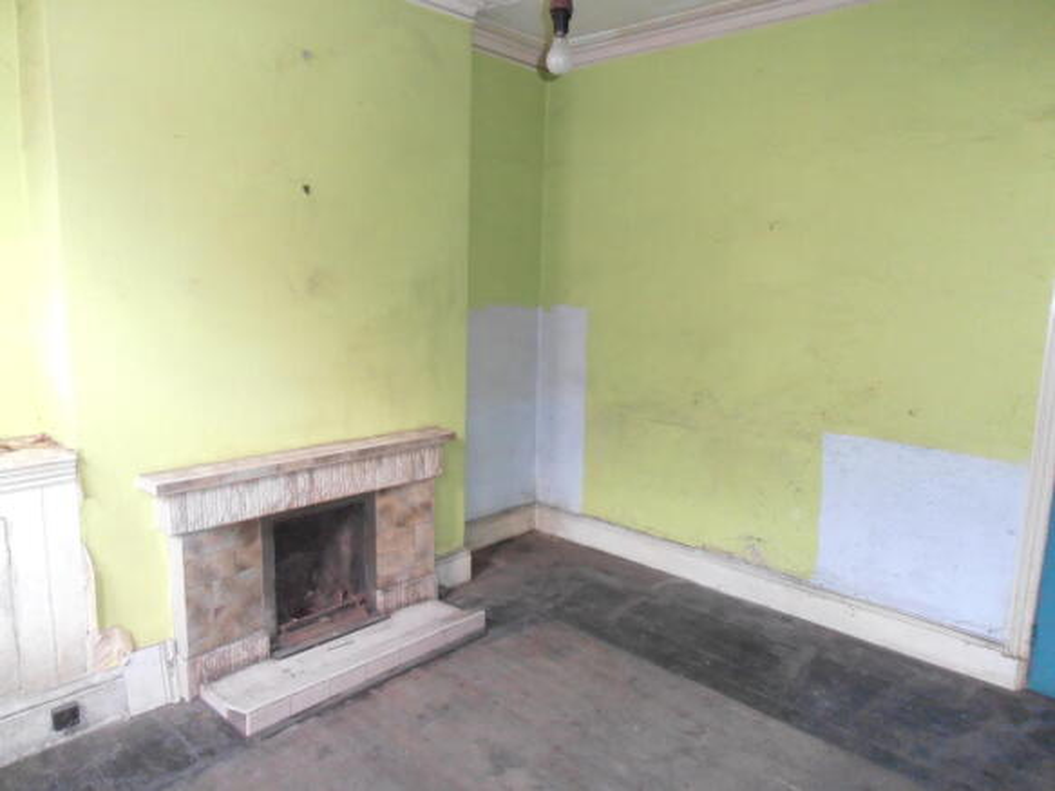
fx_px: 731
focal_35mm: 24
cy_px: 396
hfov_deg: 71.6
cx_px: 528
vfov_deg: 56.8
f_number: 3
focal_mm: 4.2
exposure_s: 1/30
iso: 400
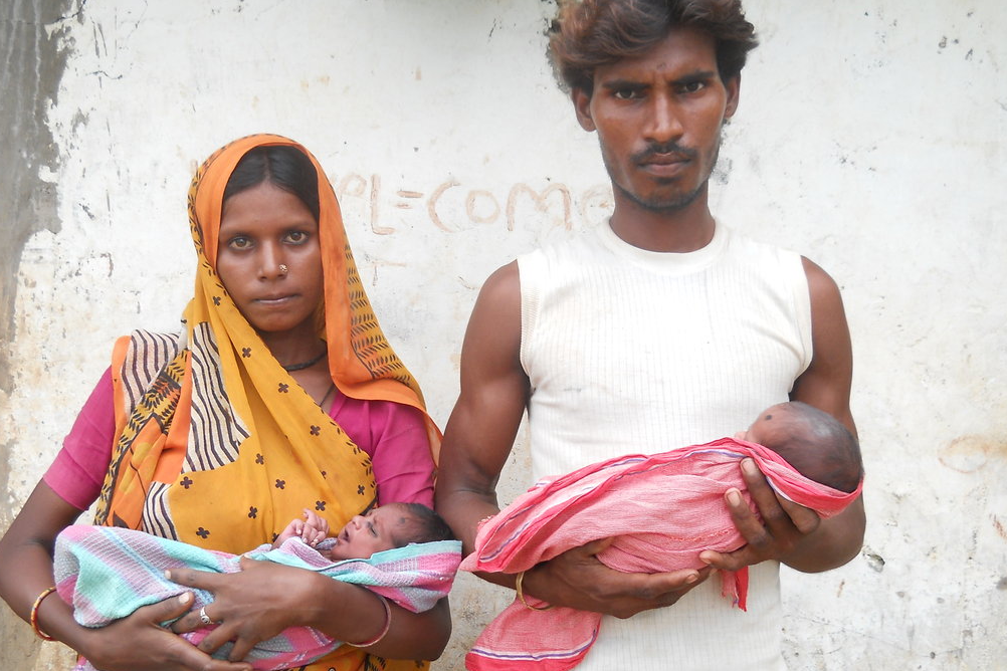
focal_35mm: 51
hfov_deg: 38.9
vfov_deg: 26.5
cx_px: 501
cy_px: 360
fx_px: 1426
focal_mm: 7.88
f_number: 3.3
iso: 80
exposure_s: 1/80
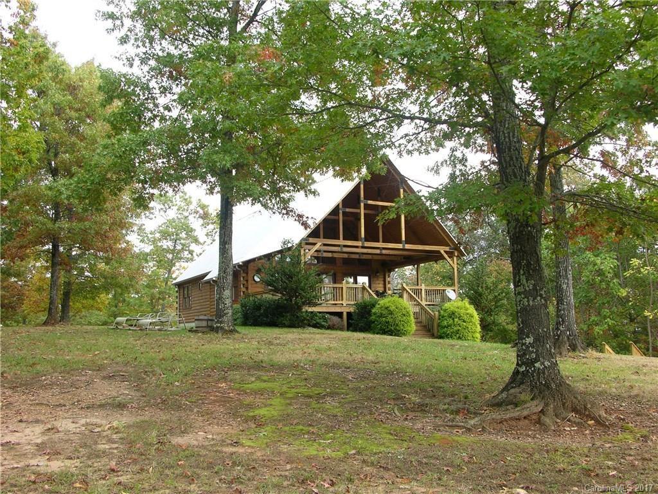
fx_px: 798
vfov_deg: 34.3
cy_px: 247
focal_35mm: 42
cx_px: 329
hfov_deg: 44.8
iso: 50
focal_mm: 10.7
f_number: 4.1
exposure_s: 1/77.7
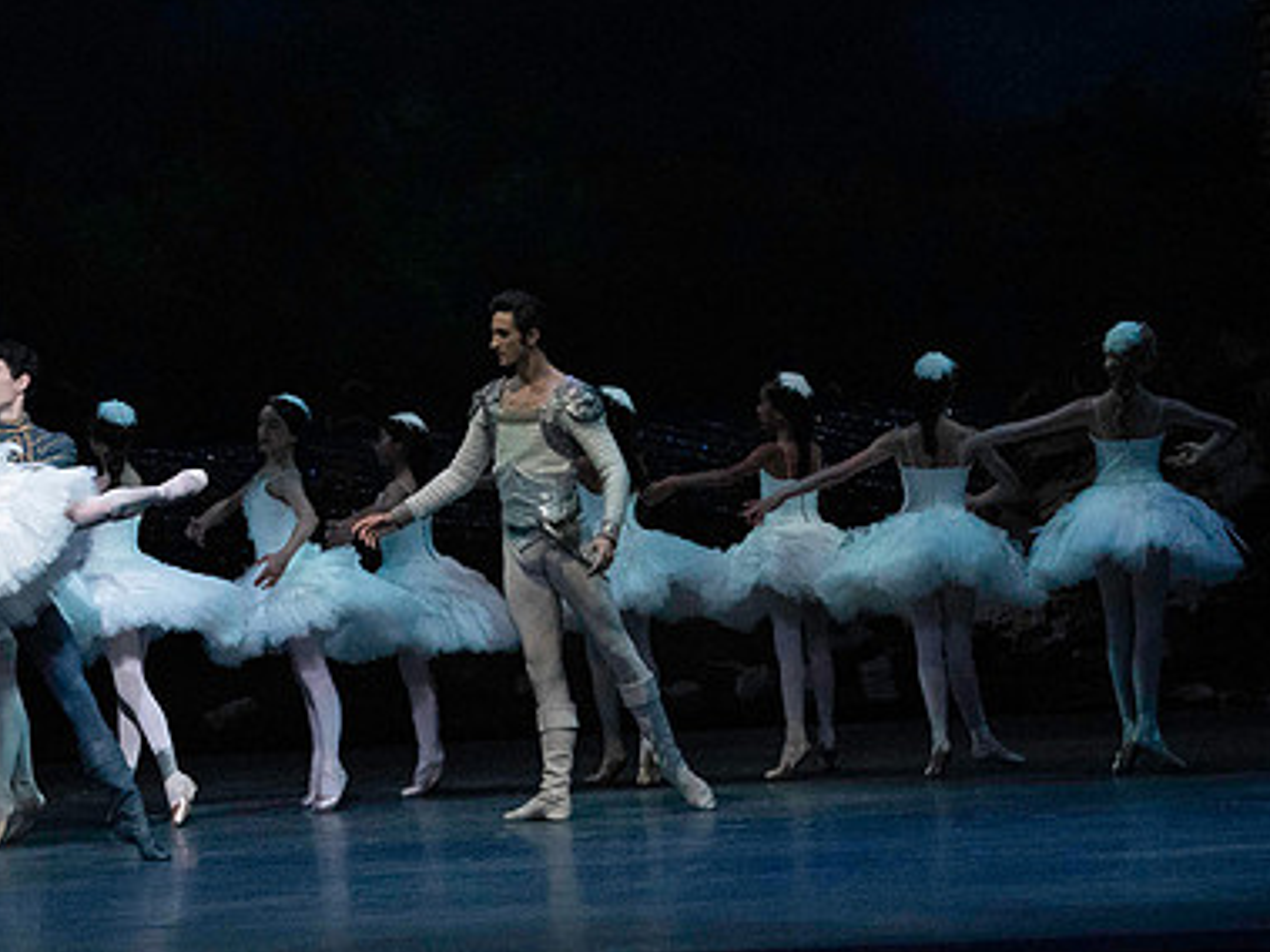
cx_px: 472
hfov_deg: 9.6
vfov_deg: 7.2
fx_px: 7555
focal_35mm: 206
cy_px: 451
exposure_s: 1/400
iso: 25600
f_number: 5
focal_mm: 140
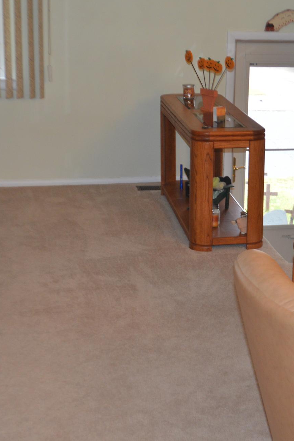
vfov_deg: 28.4
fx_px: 869
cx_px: 263
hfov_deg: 18.9
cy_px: 212
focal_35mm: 71
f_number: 4.5
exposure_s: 1/60
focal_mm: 30
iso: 720
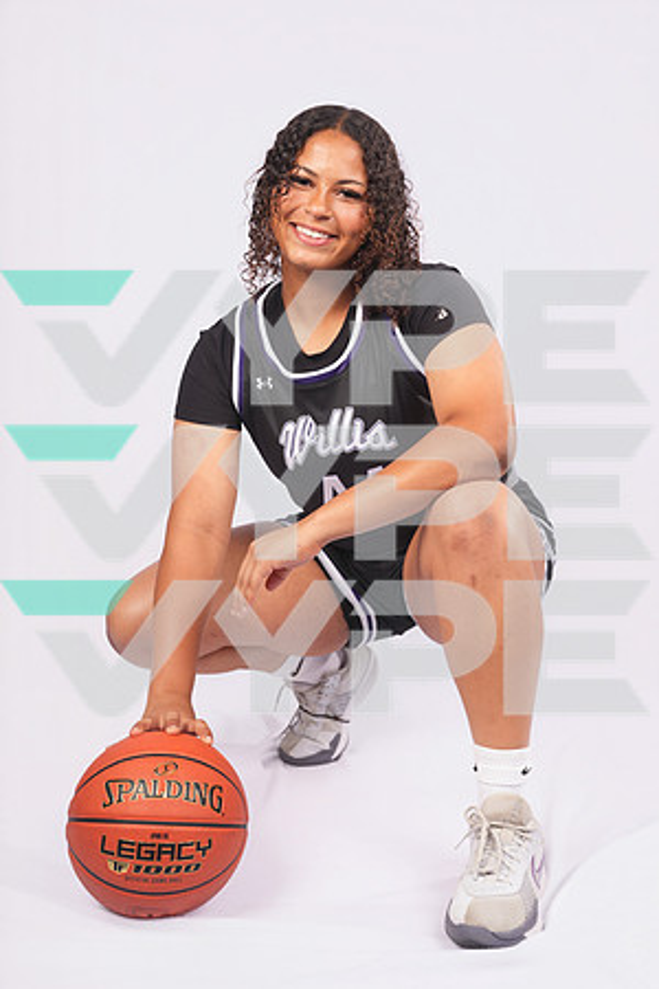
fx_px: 1208
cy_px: 494
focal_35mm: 44
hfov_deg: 30.5
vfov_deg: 44.5
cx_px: 330
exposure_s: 1/200
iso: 160
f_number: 7.1
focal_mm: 44
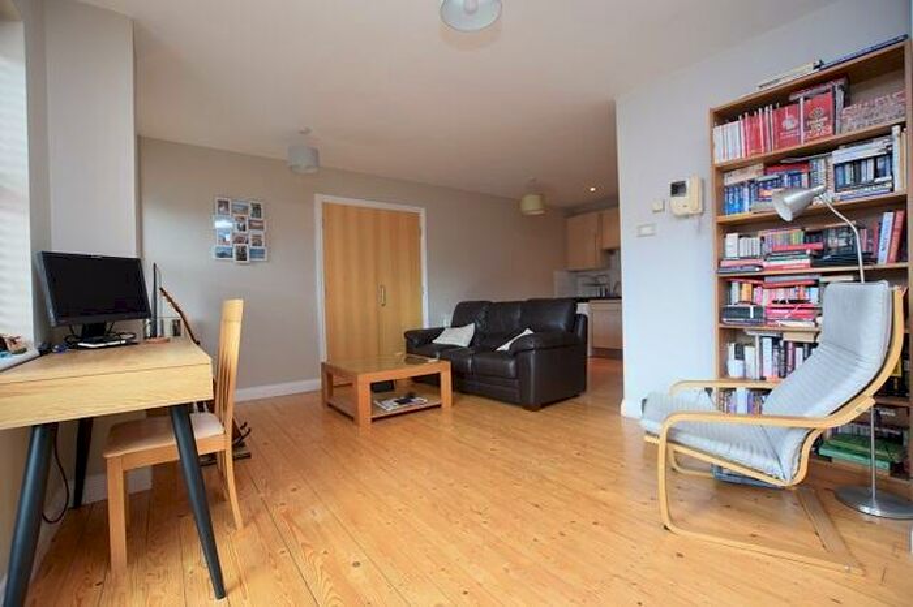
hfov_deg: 100.4
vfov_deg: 77.3
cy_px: 304
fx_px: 380
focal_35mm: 15
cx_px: 456
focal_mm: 10
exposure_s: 1/60
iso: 400
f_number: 4
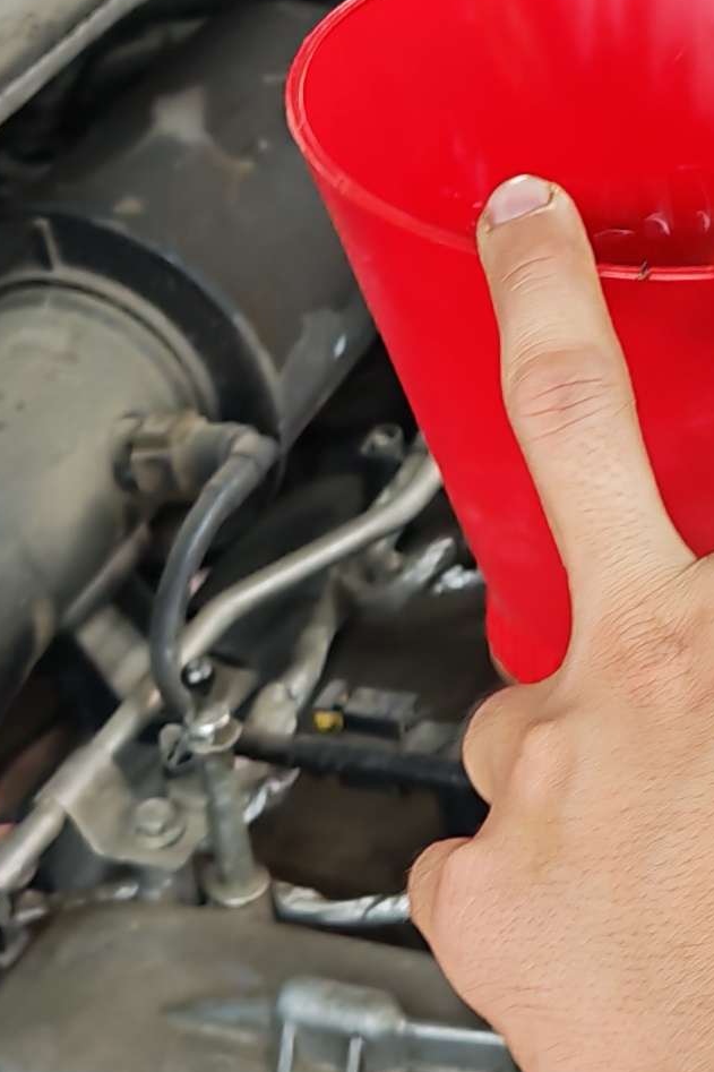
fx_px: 3214
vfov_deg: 18.8
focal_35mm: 108
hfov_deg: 12.6
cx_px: 638
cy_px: 273
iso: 160
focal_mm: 6.67
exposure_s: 1/33
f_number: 1.9
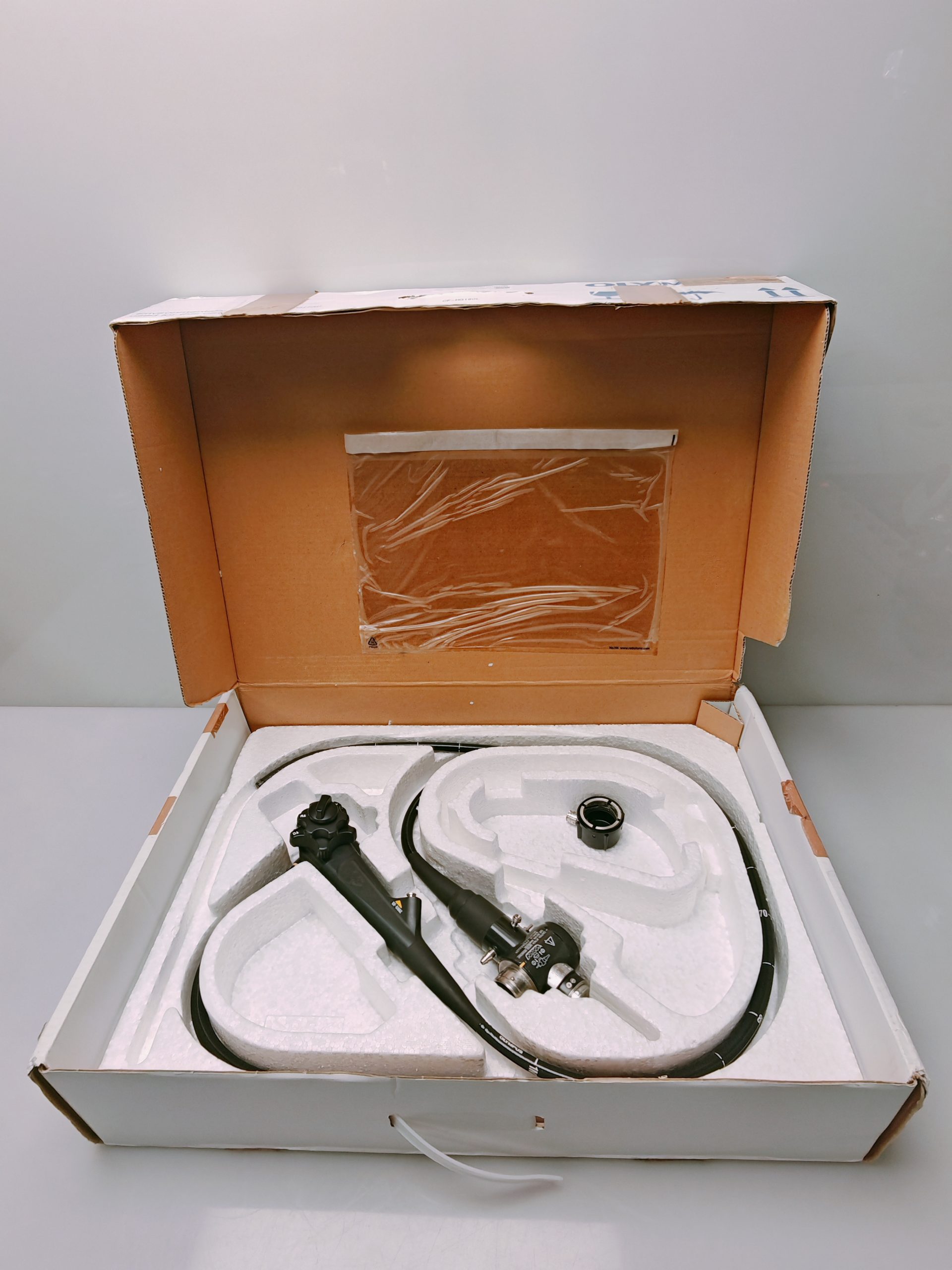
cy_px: 635
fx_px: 660
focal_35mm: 18
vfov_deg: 87.8
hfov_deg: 71.6
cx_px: 476
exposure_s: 1/50
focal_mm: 1.82
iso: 64
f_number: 2
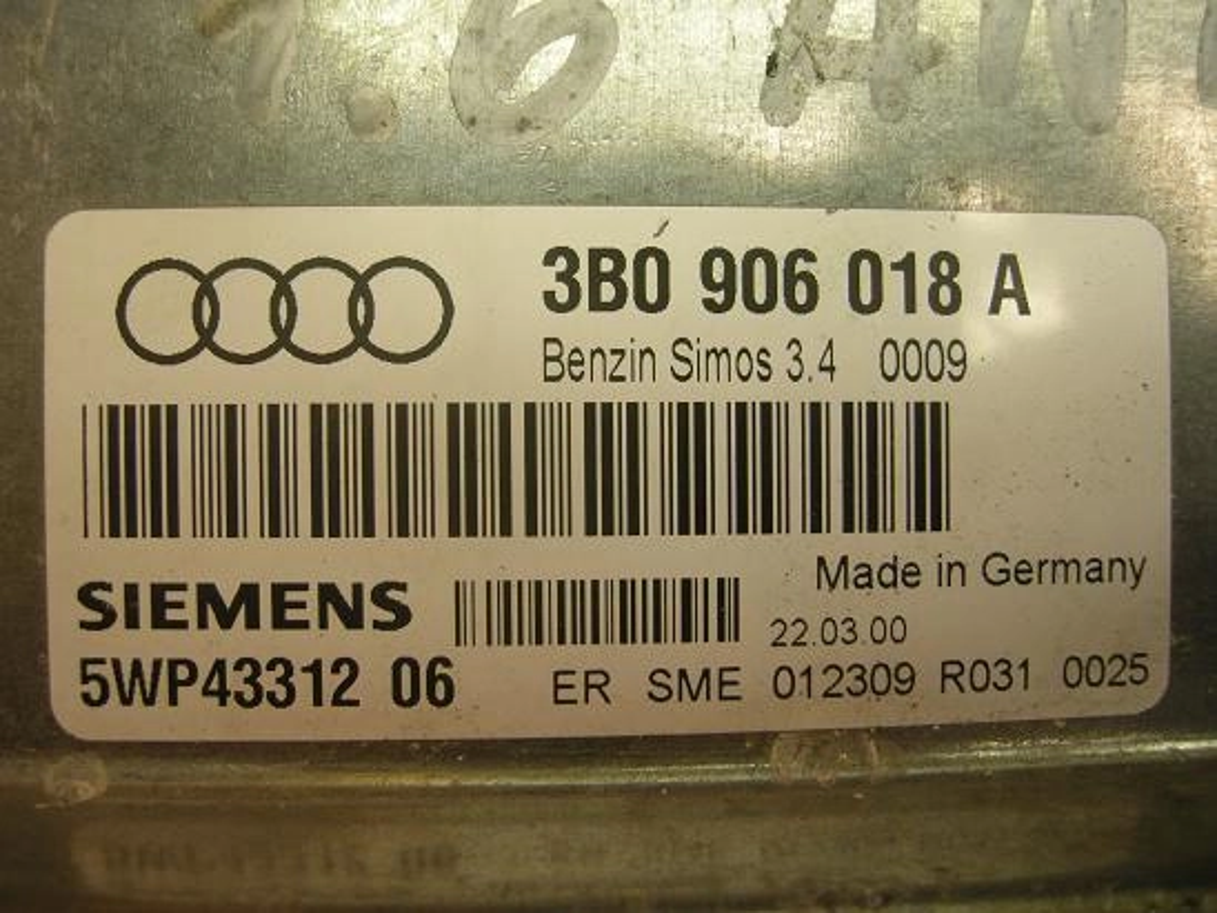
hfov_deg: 51.4
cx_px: 608
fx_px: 1266
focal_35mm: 36
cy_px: 456
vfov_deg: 39.7
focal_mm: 7.5
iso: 96
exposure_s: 1/59.6
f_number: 2.7
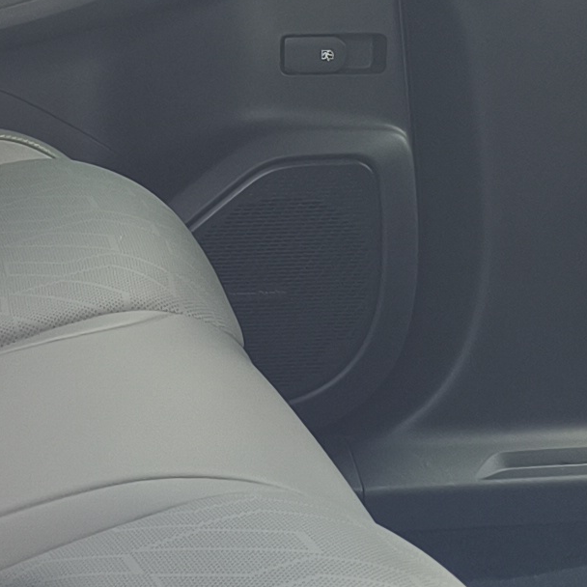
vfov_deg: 12.6
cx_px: 52
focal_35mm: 137
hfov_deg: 12.6
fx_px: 2628
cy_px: -28
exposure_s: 1/100
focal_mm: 5.84
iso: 100
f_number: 1.6
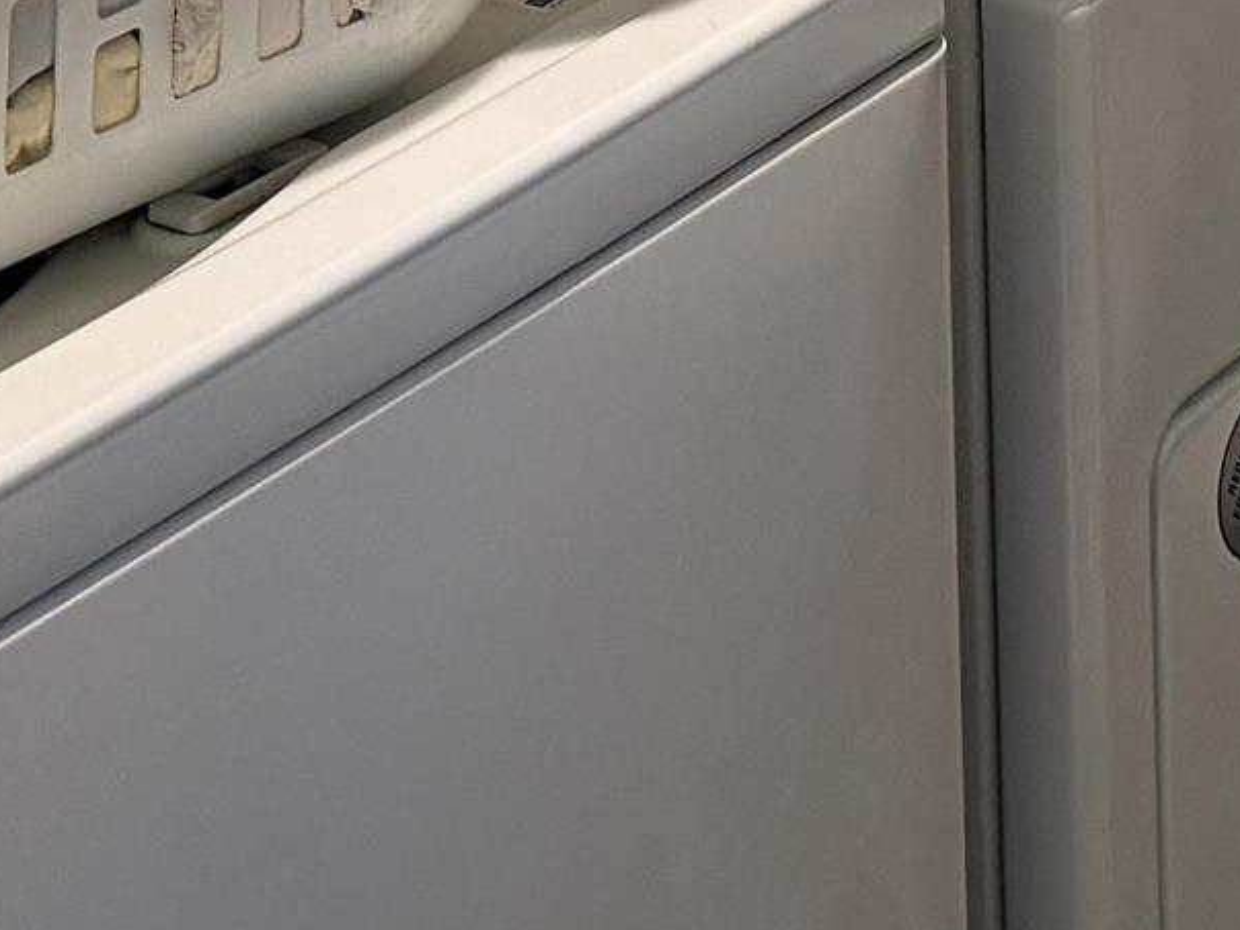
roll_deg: +1.2
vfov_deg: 10.4
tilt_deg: -6.2
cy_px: -1351
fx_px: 4370
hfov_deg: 15.7
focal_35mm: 122
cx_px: 1365
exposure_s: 1/60
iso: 250
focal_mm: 6.76
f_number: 1.78
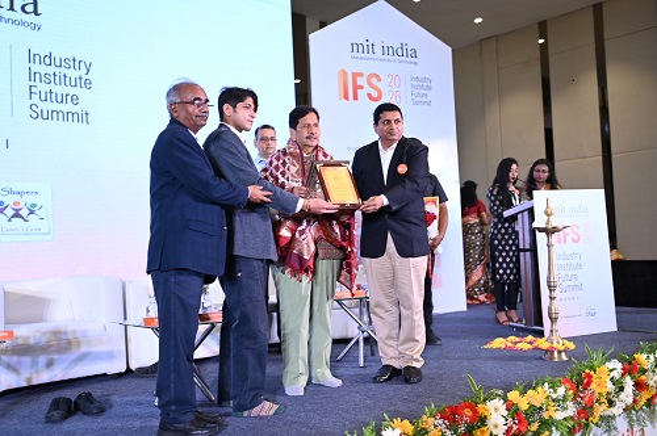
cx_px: 328
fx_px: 638
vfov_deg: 37.8
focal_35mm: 35
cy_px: 218
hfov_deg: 54.5
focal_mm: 35
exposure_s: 1/160
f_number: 2.5
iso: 320
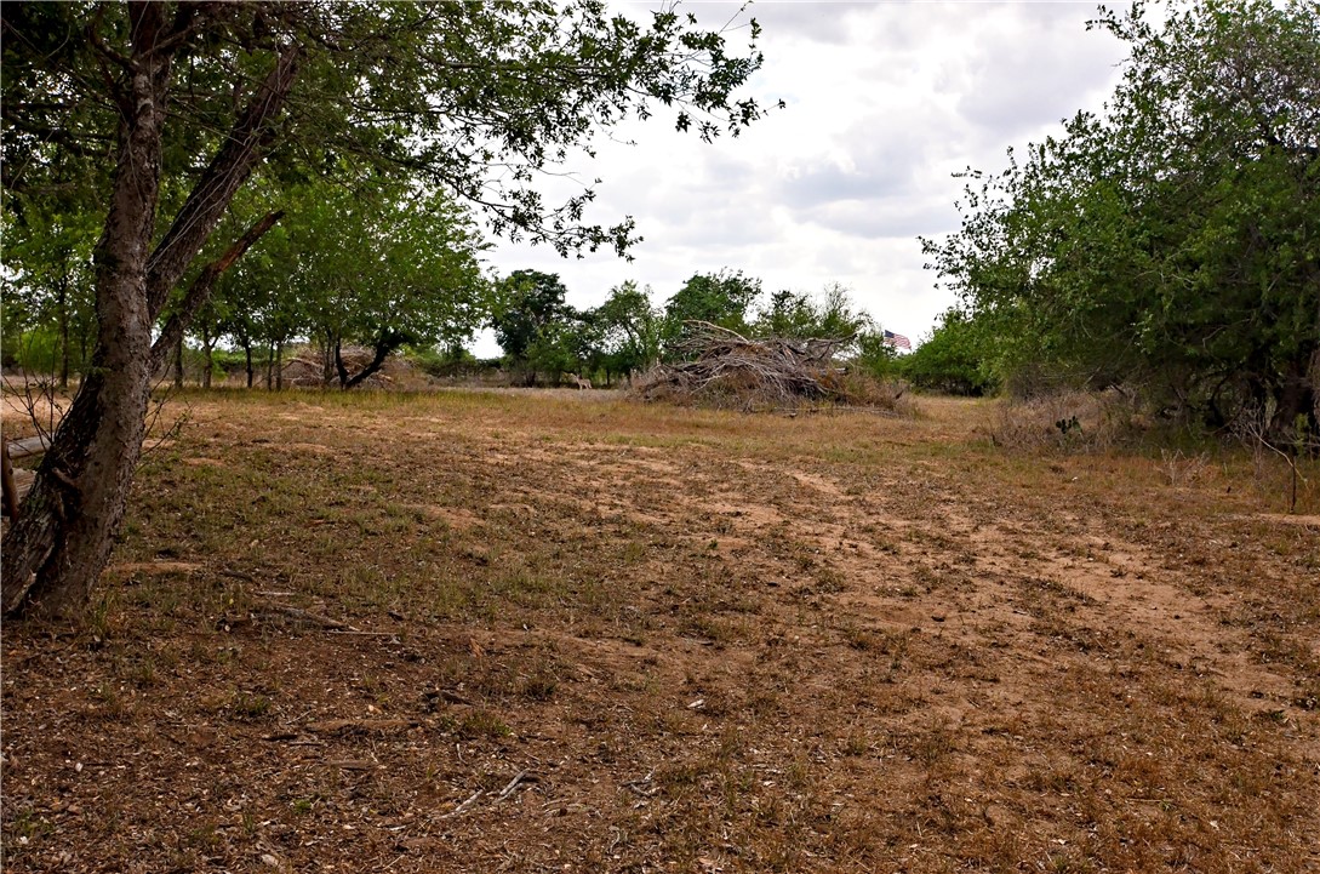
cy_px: 437
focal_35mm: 36
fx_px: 1317
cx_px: 660
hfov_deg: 53.2
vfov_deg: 36.7
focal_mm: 24
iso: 400
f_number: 8
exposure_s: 1/1600
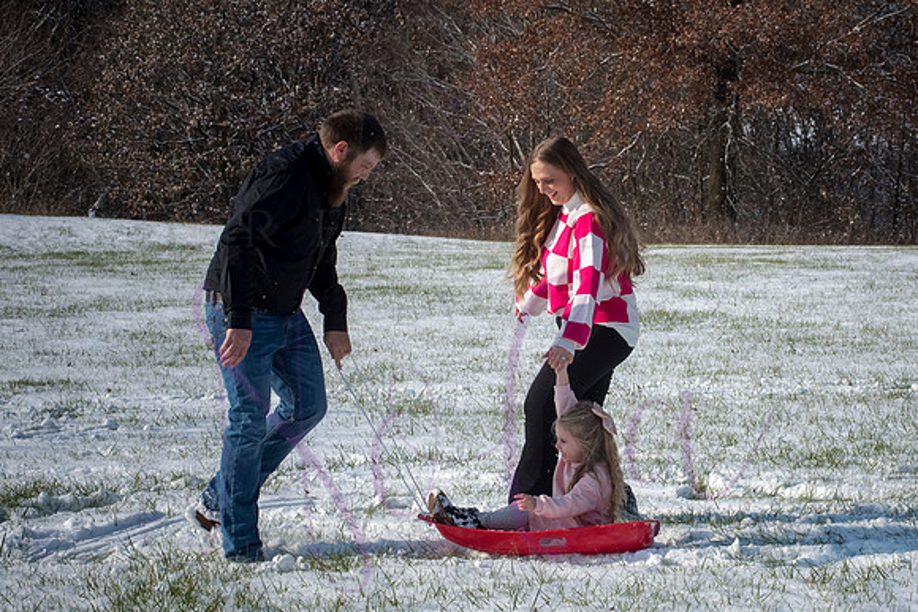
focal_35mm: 106
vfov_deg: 12.9
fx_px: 2714
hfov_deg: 19.1
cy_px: 340
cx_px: 607
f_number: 14
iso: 640
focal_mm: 80
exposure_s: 1/1000
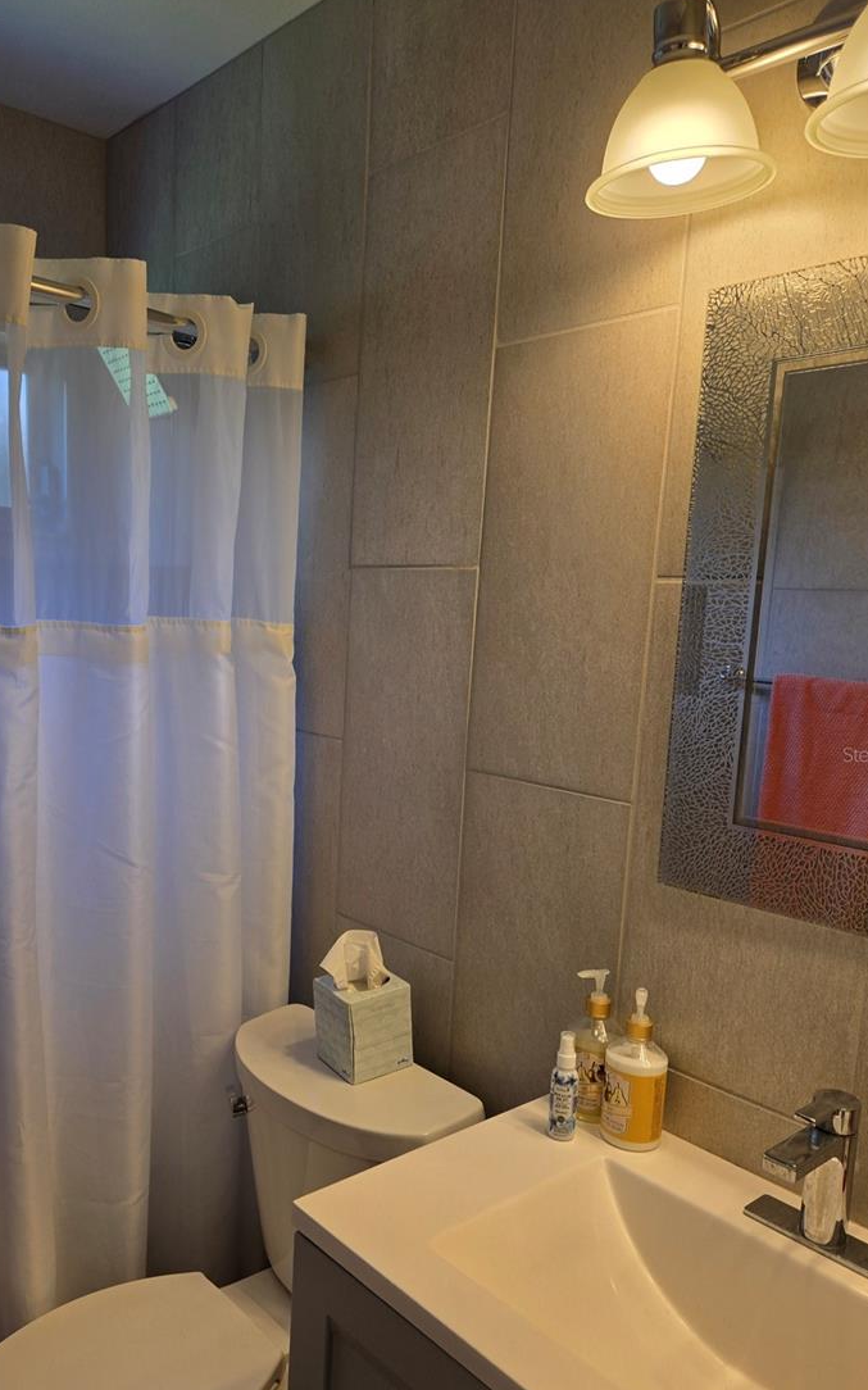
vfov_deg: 68.3
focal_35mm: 27
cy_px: 754
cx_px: 356
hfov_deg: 45.8
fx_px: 1022
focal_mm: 5.4
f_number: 1.8
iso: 32
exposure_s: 1/120
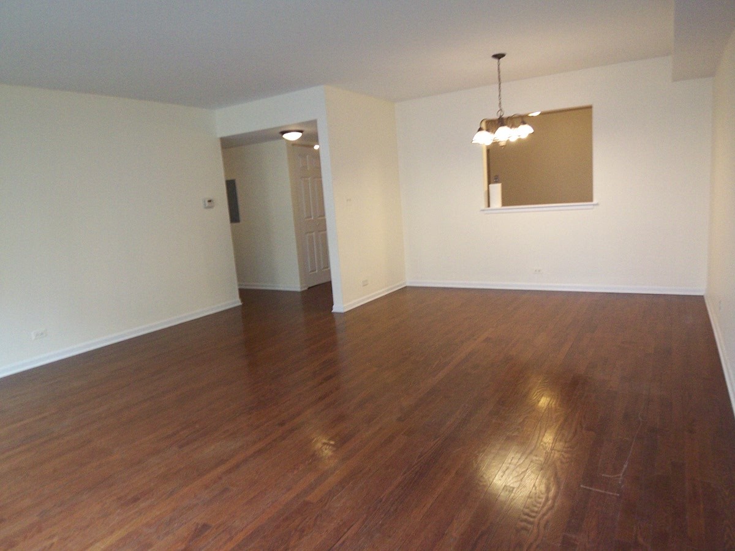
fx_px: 488
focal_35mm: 23
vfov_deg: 58.9
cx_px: 368
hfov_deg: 73.9
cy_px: 276
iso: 160
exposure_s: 1/30
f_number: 2.8
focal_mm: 3.8
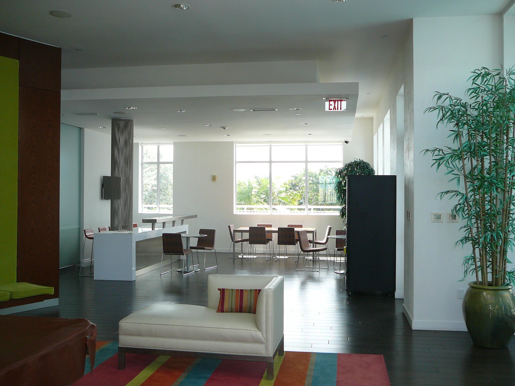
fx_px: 521
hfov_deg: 52.6
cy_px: 193
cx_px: 258
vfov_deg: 40.7
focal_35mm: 35
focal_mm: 5.2
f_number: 2.8
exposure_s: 1/160
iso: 80
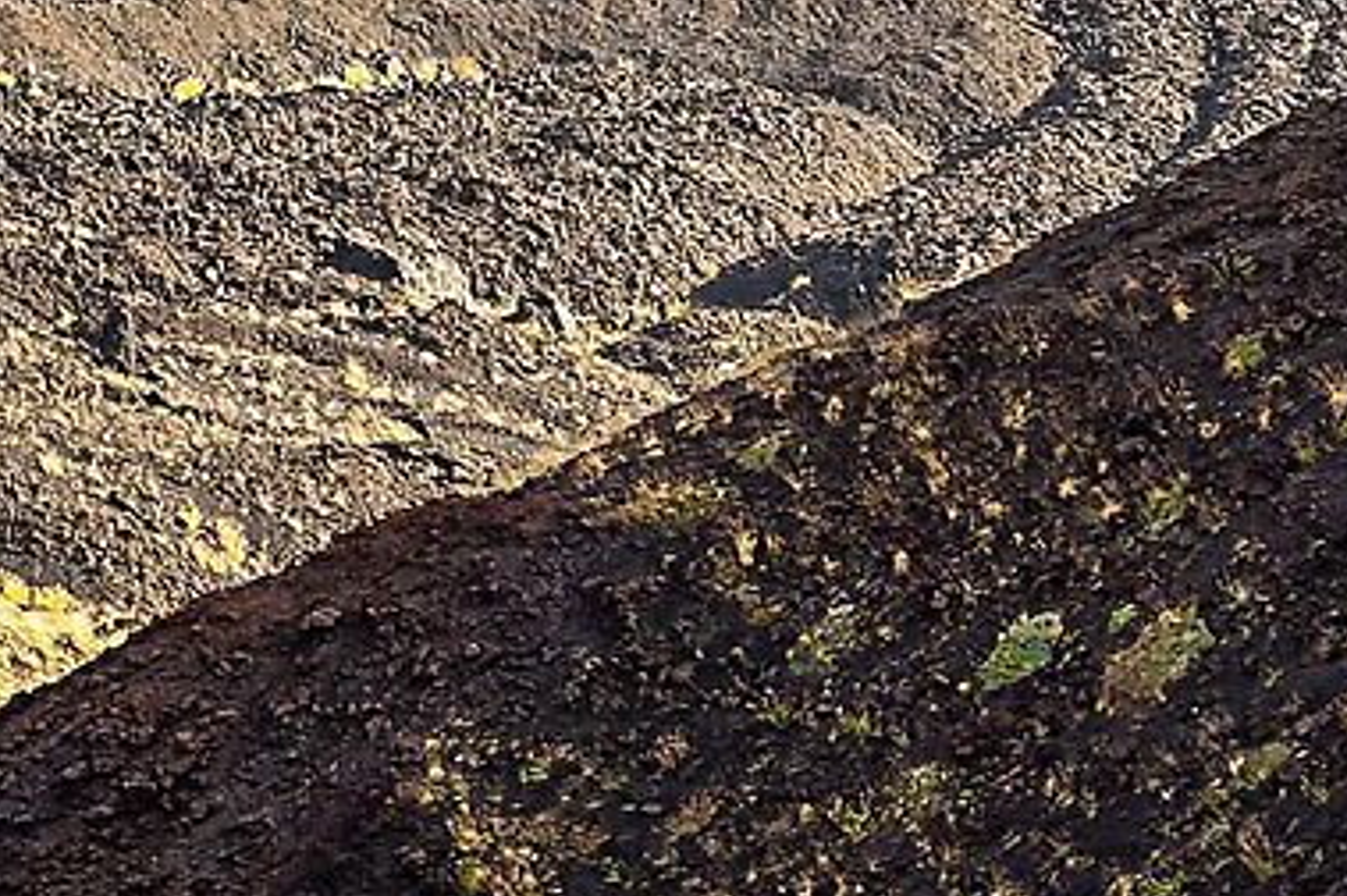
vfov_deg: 4.2
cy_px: 215
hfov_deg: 6.1
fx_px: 12299
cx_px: 2552
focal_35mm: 329
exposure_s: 1/125
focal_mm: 52
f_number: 8
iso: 250
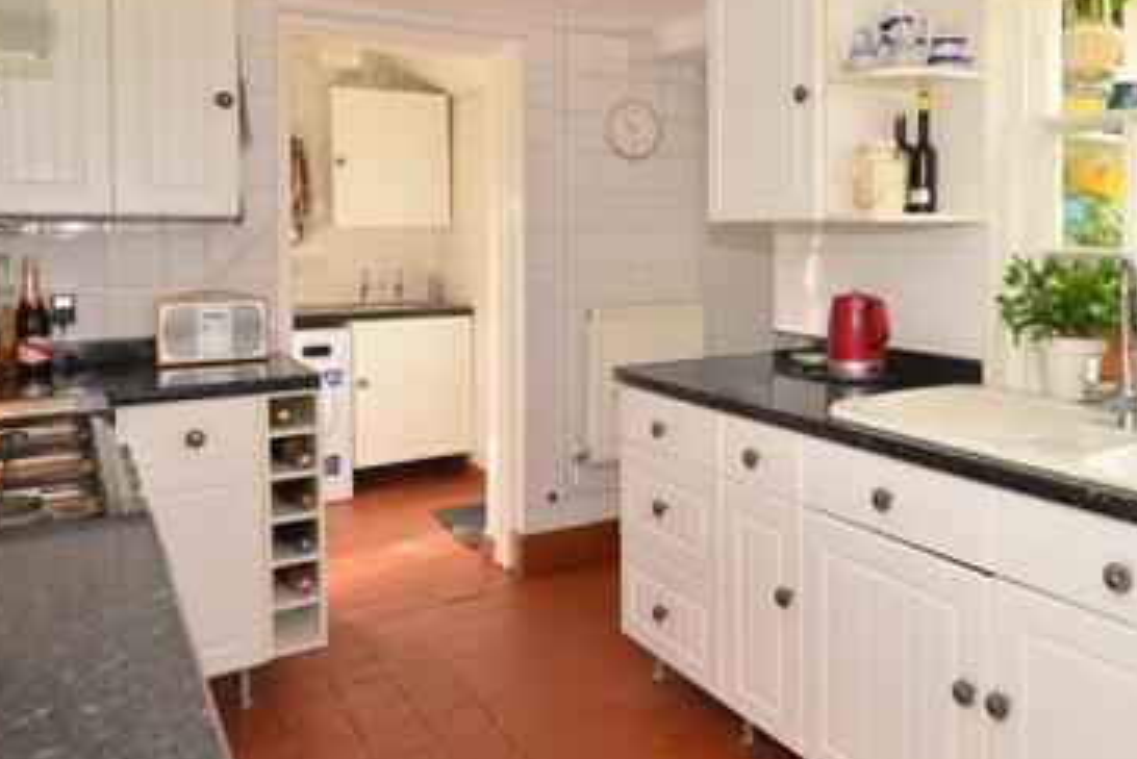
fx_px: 853
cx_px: 728
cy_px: 242
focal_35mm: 27
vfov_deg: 47.1
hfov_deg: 66.1
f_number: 5
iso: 200
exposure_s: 1/40
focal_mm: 10
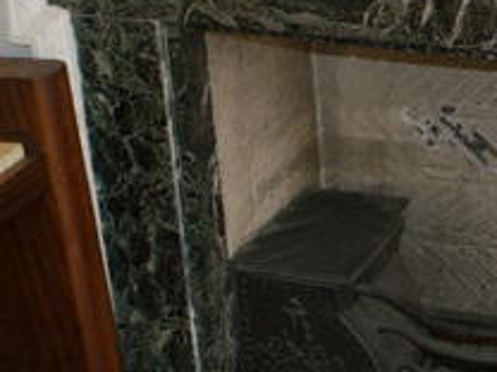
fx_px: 1278
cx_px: 573
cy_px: 159
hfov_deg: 20.7
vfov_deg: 16.6
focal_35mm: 89
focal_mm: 20
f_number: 5.6
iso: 400
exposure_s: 1/60
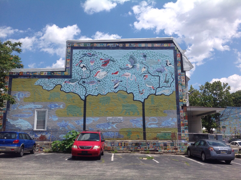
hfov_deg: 52.7
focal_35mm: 35
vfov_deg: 40.6
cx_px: 120
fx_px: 243
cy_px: 90
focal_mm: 4.28
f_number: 2.4
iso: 50
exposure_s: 1/2519
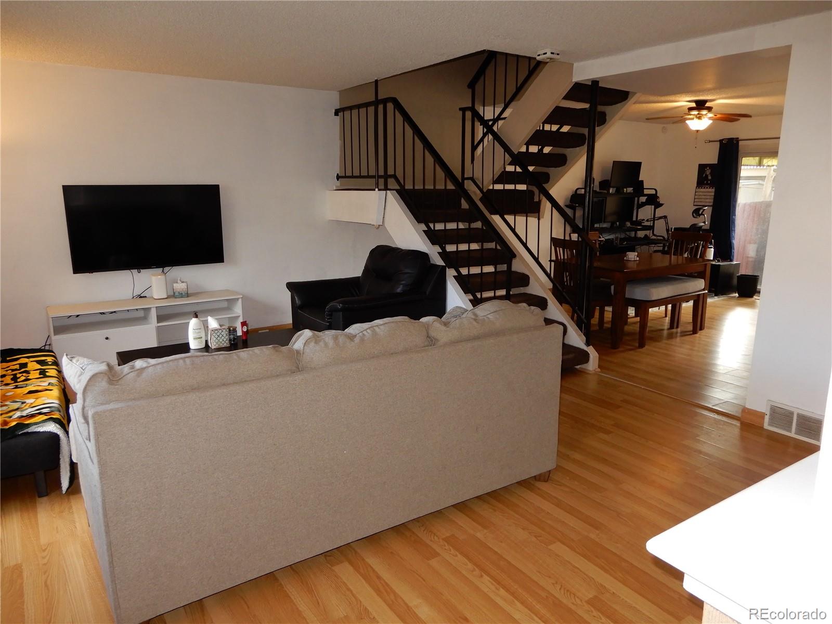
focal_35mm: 24
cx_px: 416
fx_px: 577
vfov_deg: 56.8
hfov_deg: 71.6
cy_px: 312
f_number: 3.4
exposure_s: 1/30
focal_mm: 4.3
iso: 200
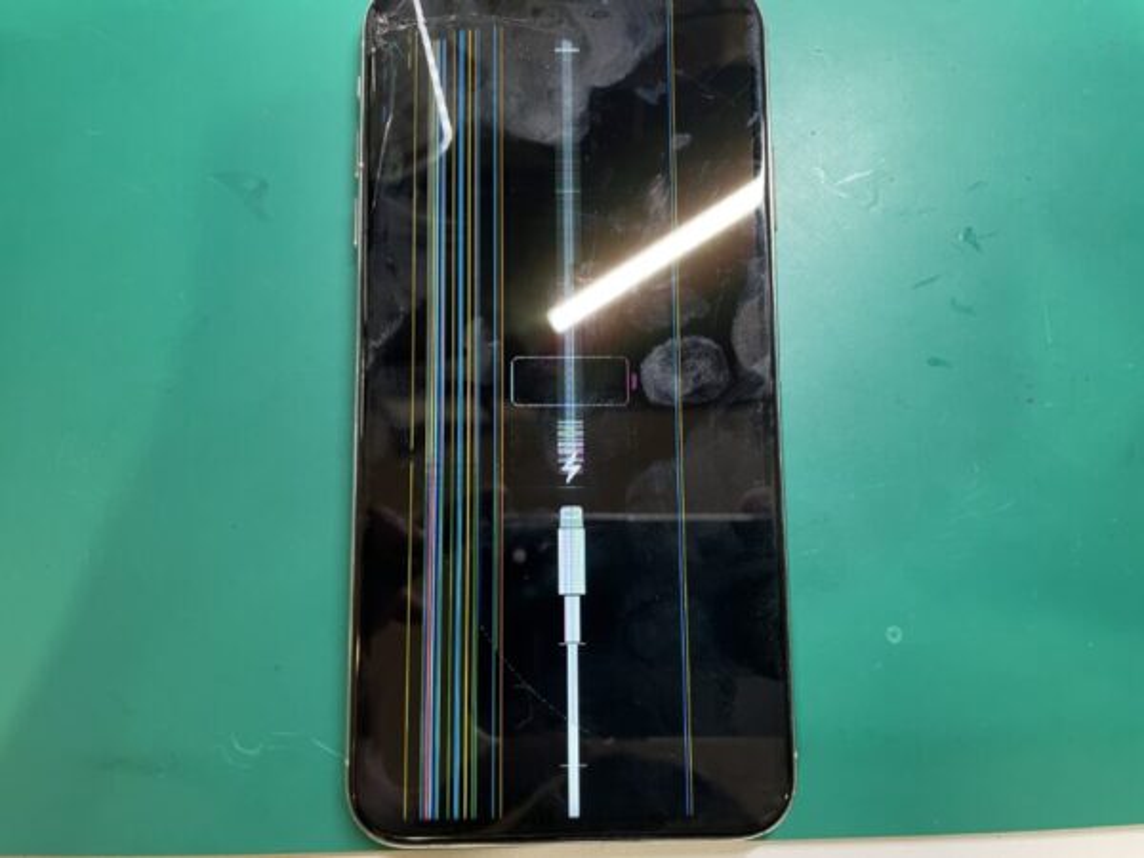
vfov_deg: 53.1
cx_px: 572
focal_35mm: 26
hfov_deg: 67.3
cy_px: 429
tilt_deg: -81.3
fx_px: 859
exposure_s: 1/41
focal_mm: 4.2
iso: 125
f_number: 1.6
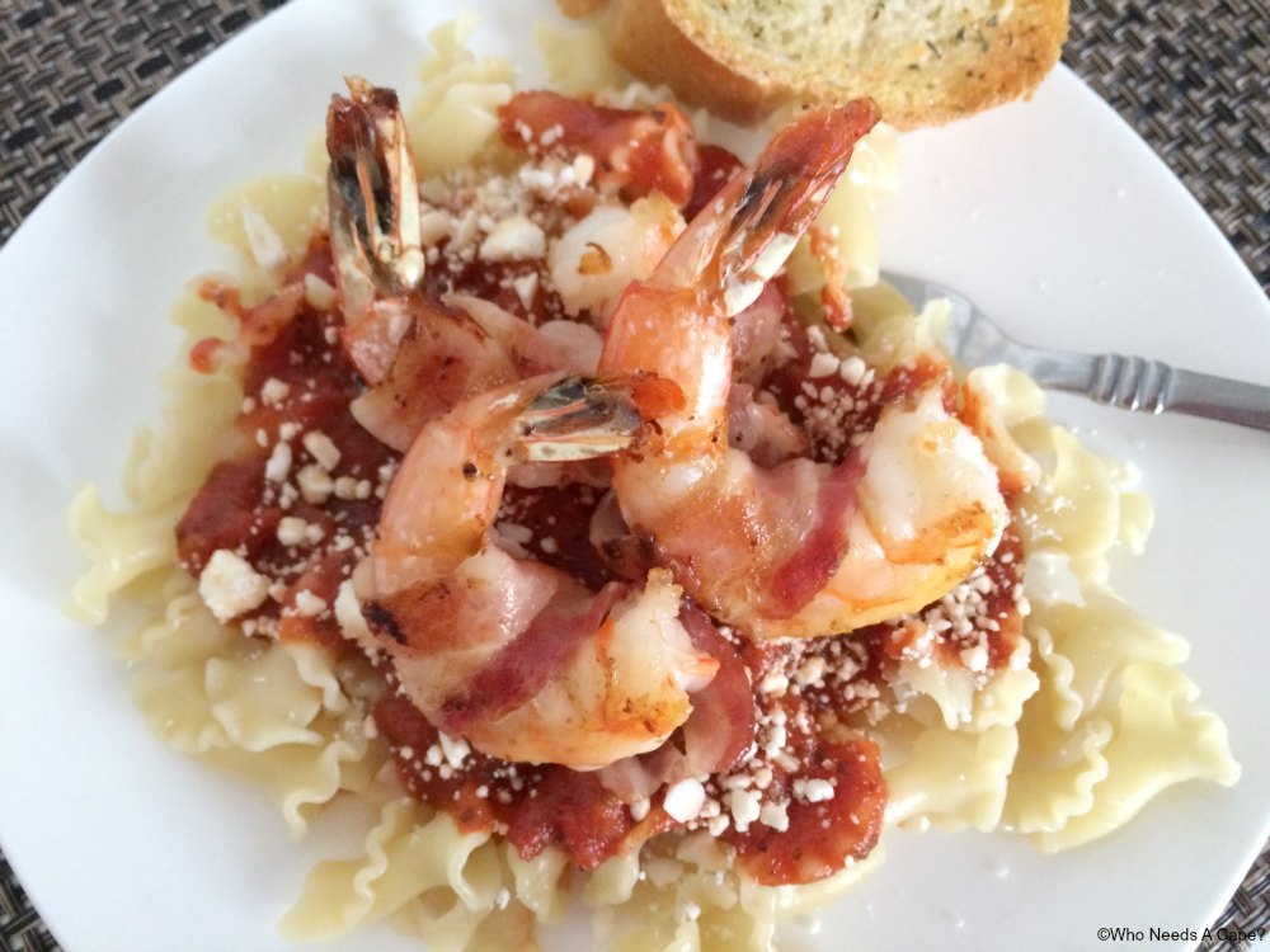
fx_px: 1064
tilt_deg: -76.7
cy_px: 476
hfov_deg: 61.7
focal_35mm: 29
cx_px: 635
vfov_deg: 48.2
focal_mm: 4.15
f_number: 2.2
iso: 320
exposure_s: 1/24
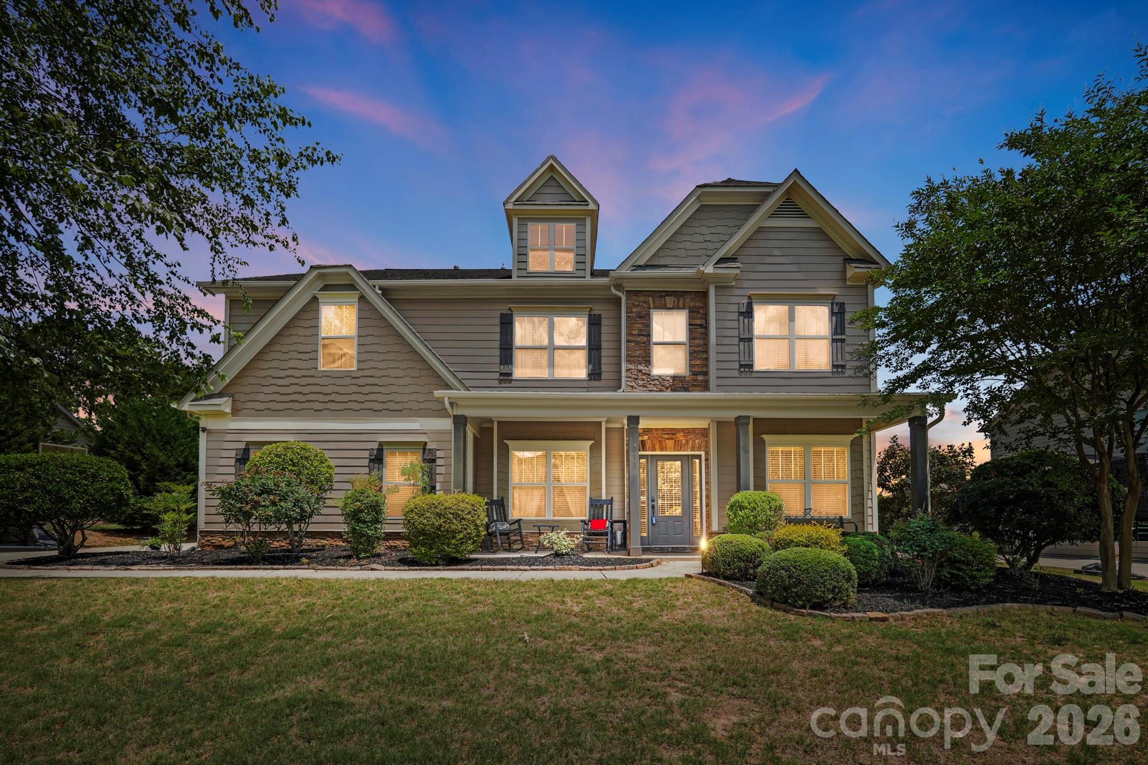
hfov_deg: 100.4
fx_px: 478
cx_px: 574
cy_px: 382
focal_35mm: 15
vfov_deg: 77.3
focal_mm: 10
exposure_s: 1/500
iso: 100
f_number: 4.5
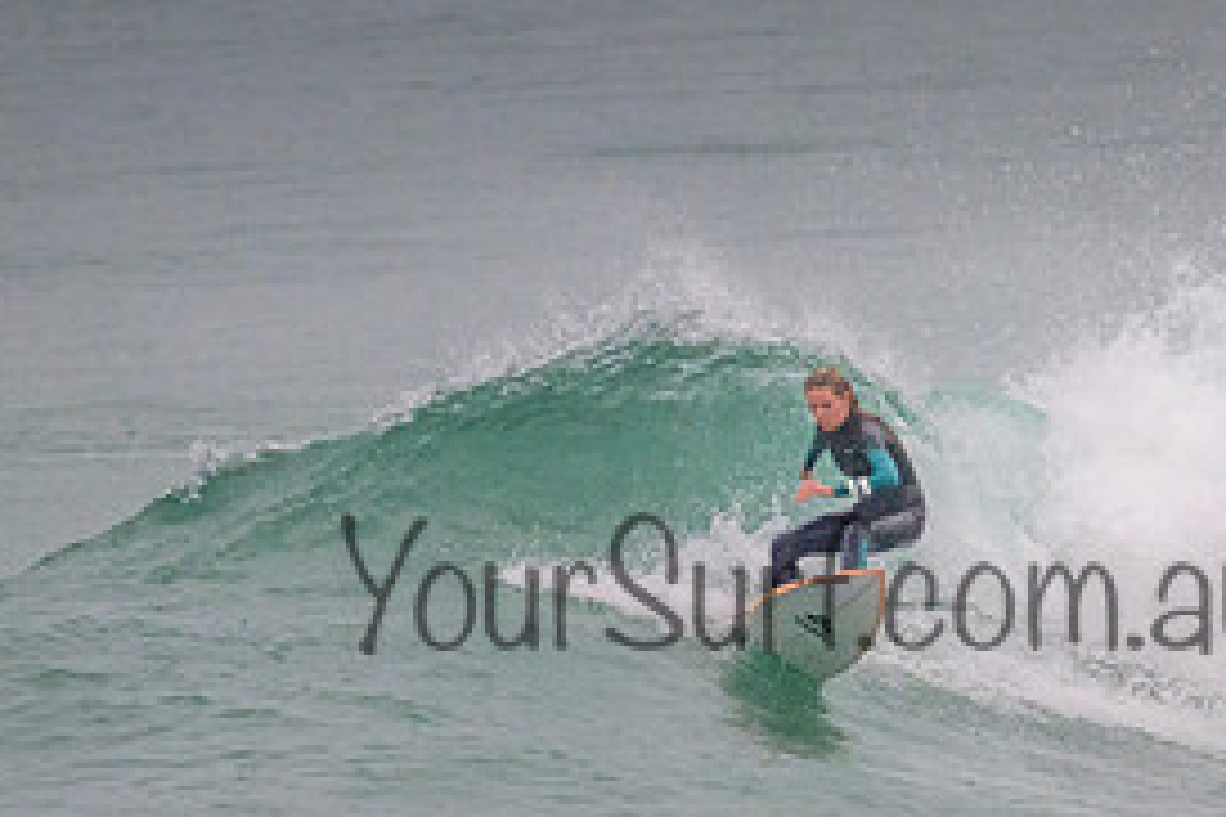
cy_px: 545
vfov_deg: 0.8
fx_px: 57856
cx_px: 804
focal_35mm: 1699
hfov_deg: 1.2
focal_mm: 800
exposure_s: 1/1250
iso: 3200
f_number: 11
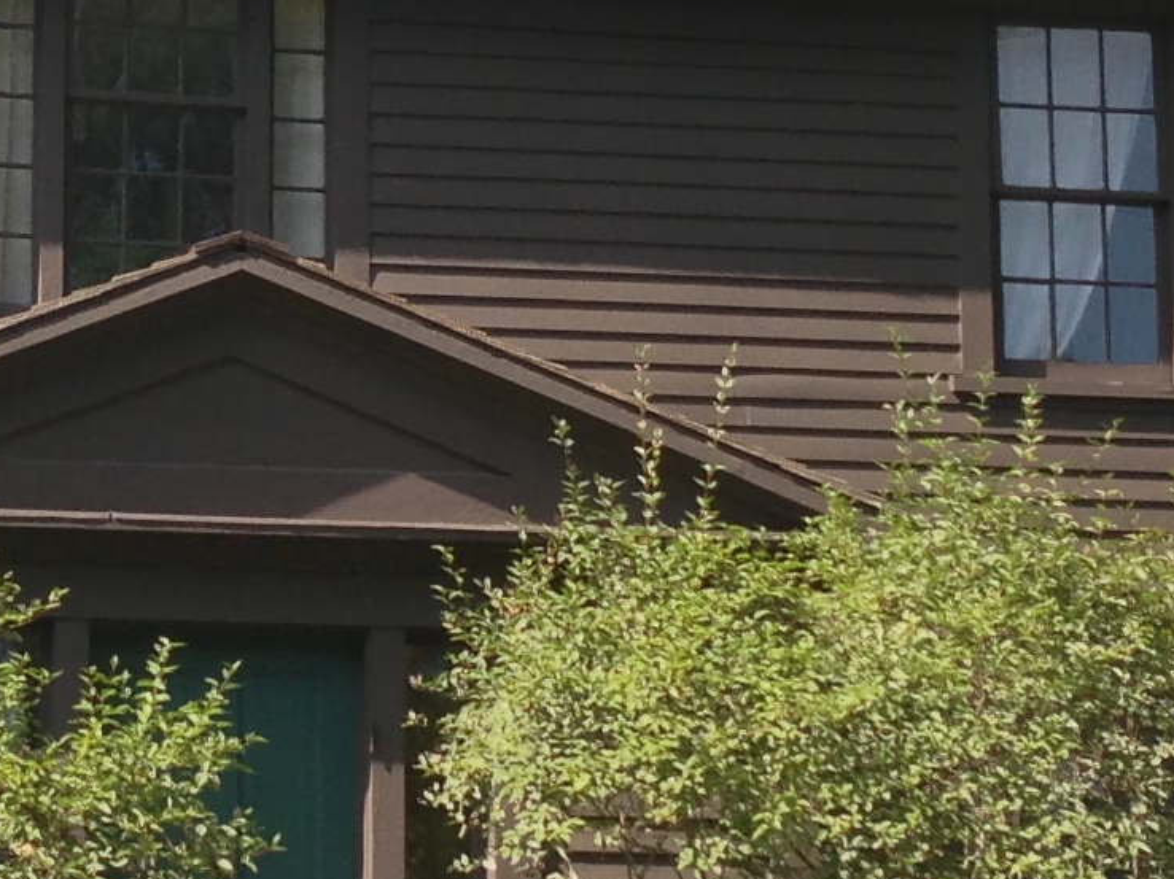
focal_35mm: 146
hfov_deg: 13.4
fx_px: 4950
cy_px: 432
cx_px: 33
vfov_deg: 10.2
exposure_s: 1/589
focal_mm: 4.13
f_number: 2.4
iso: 50
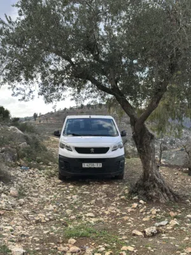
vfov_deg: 39.7
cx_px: 96
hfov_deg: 30.3
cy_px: 128
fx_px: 353
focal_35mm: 48
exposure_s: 1/729
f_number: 1.78
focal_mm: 6.86
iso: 80
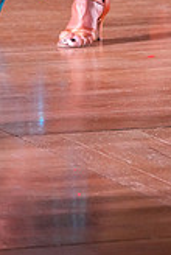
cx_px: 250
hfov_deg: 2.9
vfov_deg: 4.3
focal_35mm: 477
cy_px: -193
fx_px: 3384
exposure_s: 1/200
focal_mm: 135
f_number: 4.5
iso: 4000
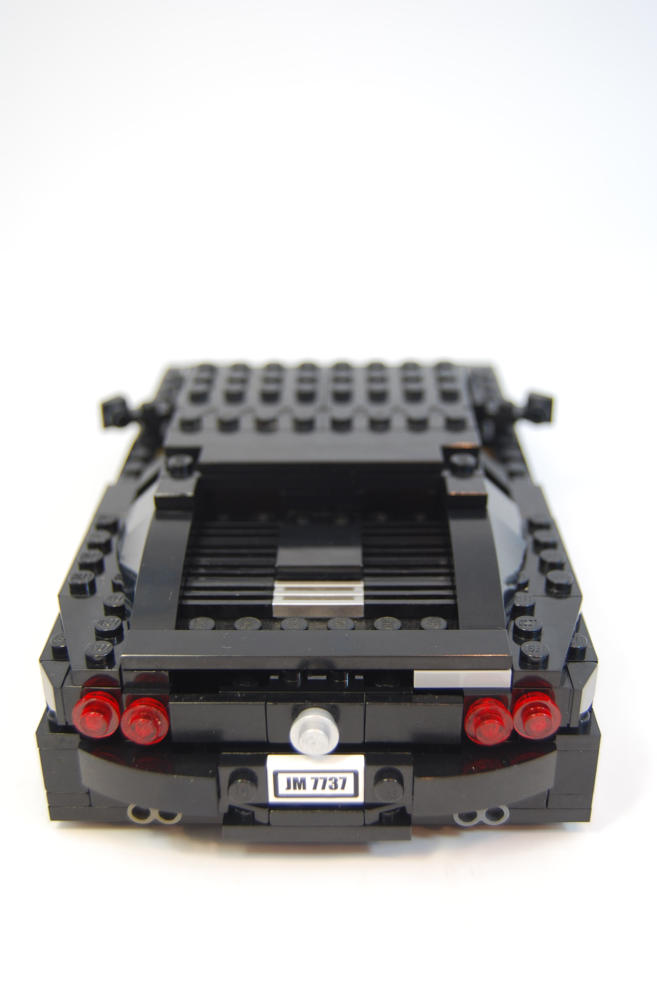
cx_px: 328
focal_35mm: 45
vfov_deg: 43.6
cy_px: 491
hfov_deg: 29.9
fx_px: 1228
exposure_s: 1/60
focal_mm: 30
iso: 200
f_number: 4.2
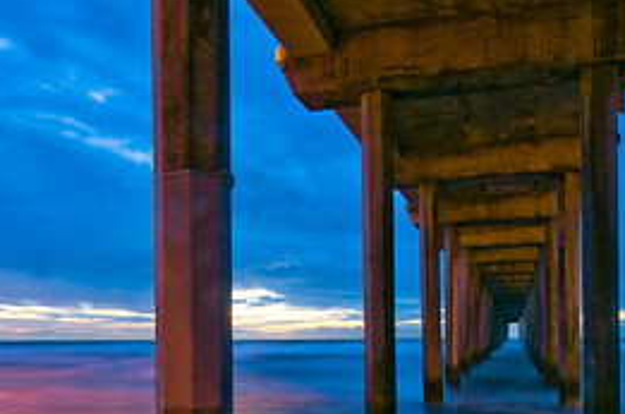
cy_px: 327
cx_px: 271
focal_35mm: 40
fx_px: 693
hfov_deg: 48.4
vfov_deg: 32.4
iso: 200
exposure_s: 10
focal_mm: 12
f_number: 20
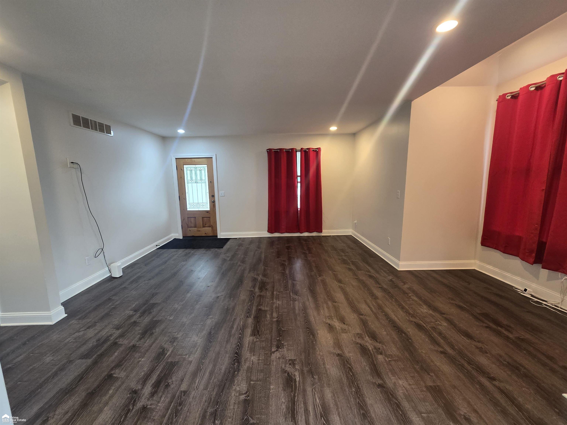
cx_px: 284
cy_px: 212
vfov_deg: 89.9
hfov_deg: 106.2
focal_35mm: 13
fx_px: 213
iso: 200
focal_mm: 2.2
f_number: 2.2
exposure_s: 1/60
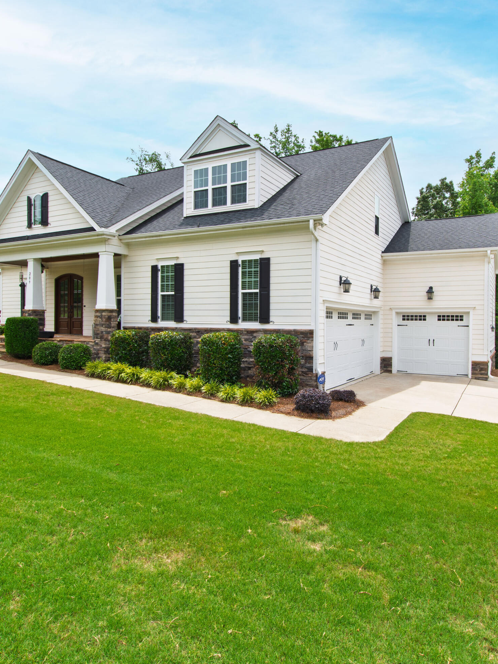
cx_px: 298
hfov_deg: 60.6
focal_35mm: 22
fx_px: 422
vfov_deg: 76.4
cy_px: 327
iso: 100
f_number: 8
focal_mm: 10
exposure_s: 1/200
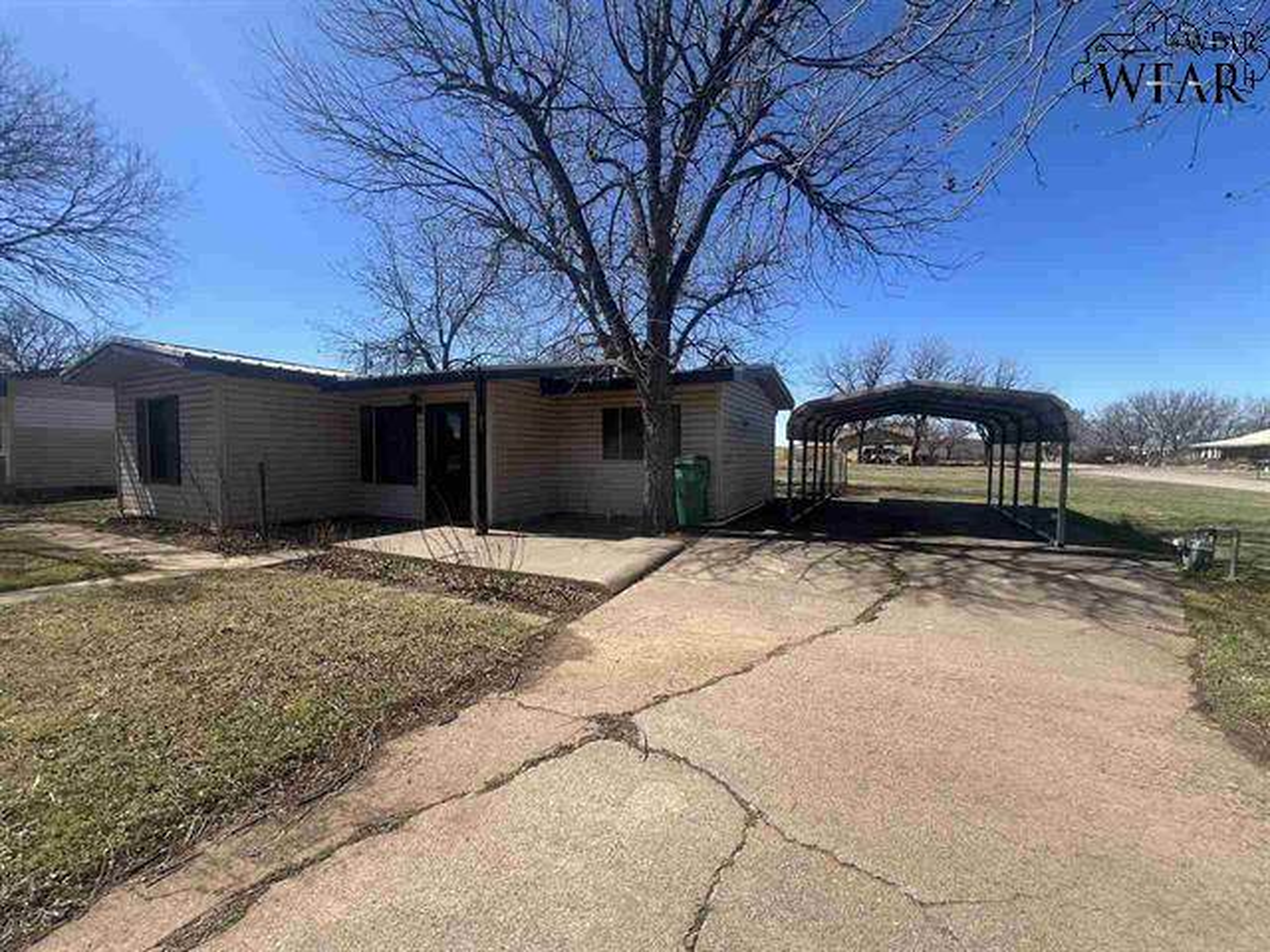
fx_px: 477
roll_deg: -0.2
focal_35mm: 13
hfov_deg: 106.2
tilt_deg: -3.1
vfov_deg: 89.9
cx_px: 635
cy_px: 476
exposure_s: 1/943
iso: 32
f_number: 1.8
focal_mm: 1.57
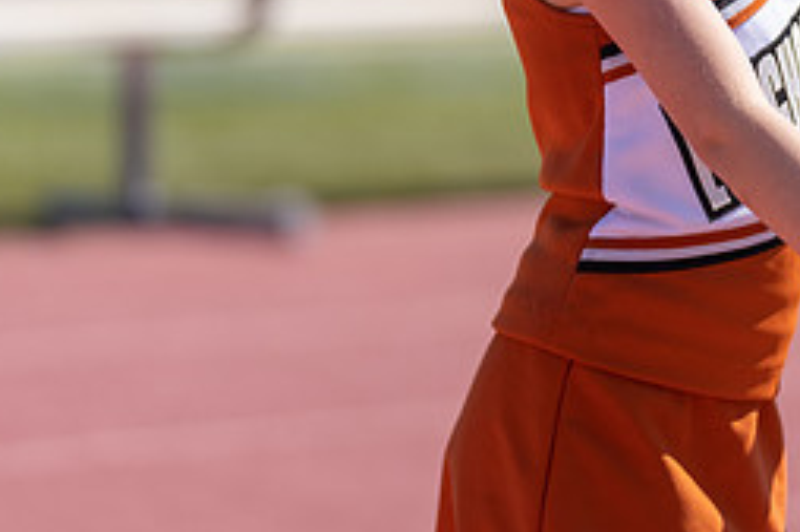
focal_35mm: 393
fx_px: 8727
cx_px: 694
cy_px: -64
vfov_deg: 3.5
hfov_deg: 5.2
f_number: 2.8
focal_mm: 143
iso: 100
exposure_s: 1/2000
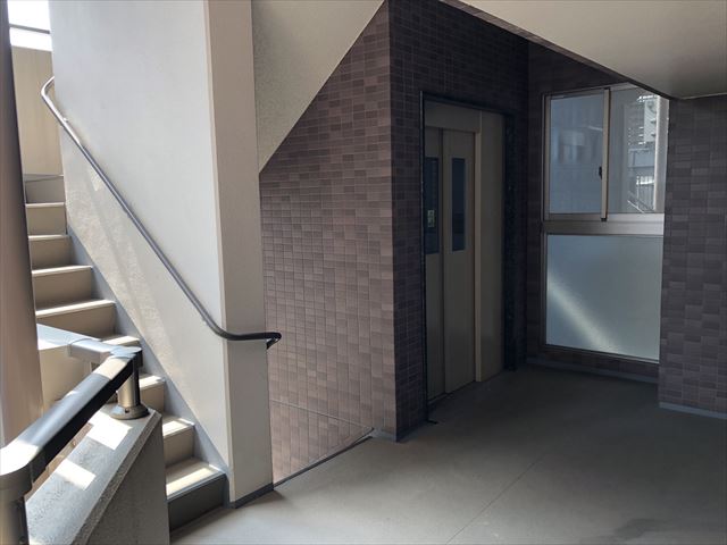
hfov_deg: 63.4
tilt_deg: -7.2
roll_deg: +1.9
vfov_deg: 49.7
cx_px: 364
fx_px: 588
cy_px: 272
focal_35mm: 28
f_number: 1.8
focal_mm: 3.99
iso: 40
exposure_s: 1/120
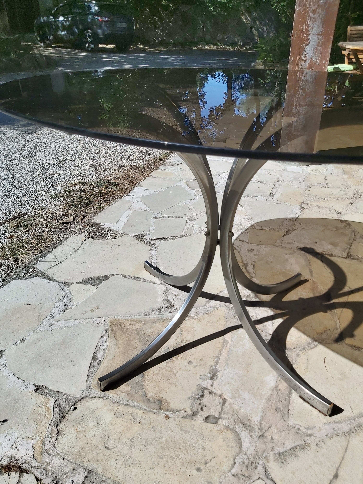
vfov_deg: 67.3
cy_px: 242
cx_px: 182
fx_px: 364
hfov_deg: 53.1
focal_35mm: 26
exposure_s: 1/3982
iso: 64
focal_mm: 3.92
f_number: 1.7
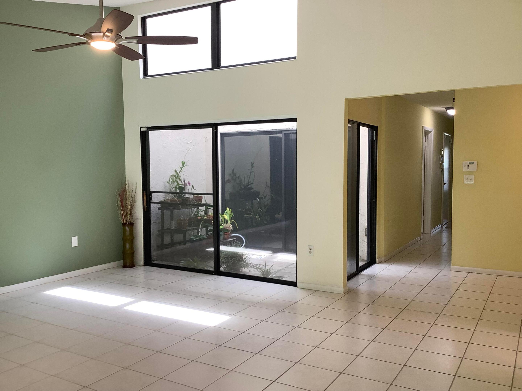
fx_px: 467
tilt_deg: -5.4
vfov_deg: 45.4
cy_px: 196
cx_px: 261
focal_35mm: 31
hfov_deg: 58.4
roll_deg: -0.1
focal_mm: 3.3
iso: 50
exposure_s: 1/60
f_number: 2.4
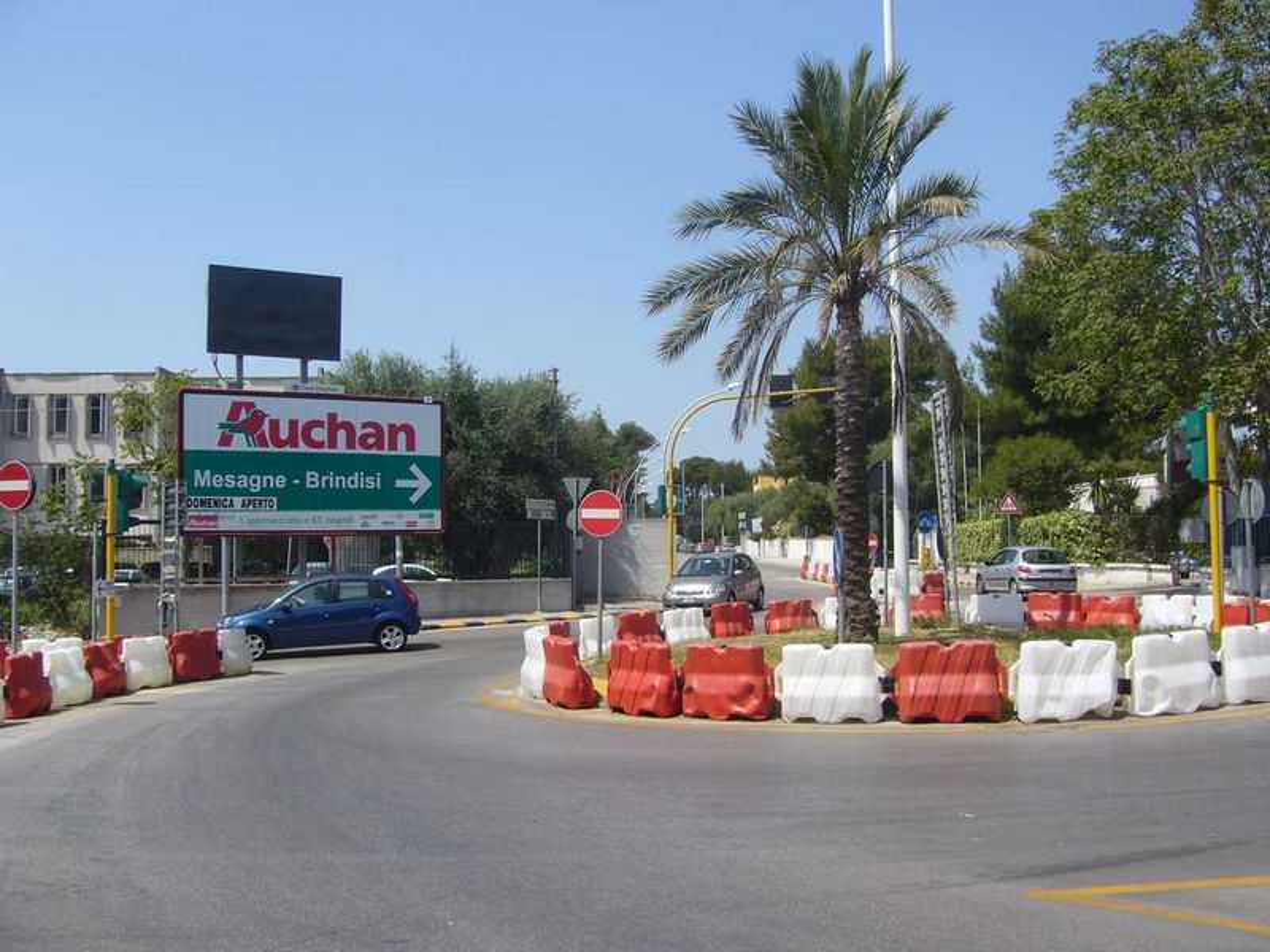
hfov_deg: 52.6
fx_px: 1284
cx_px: 635
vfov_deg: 40.7
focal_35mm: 35
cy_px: 476
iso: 80
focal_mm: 5.8
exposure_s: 1/400
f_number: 5.6
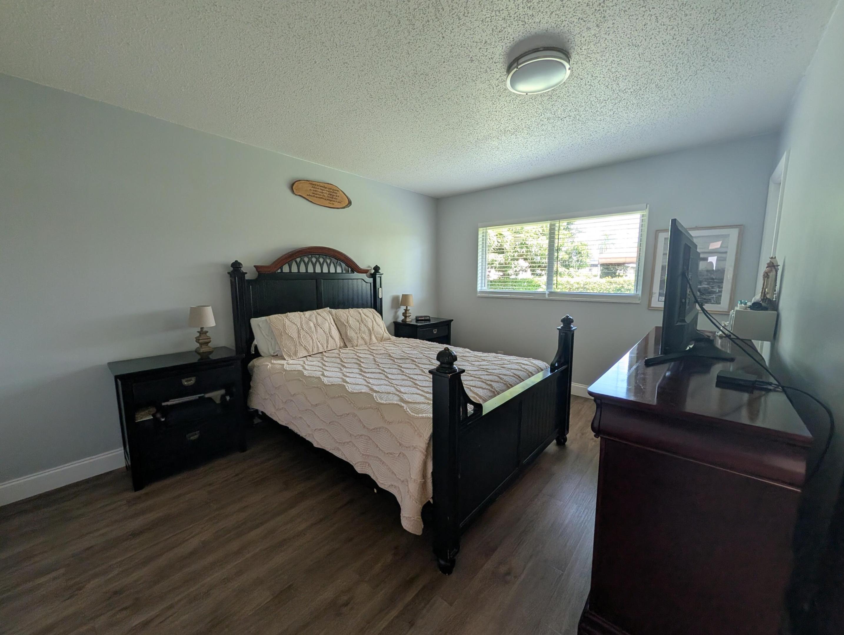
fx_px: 293
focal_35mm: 12
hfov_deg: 110.5
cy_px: 318
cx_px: 422
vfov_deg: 94.6
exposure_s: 1/81.8
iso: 56
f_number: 1.7
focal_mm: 2.02
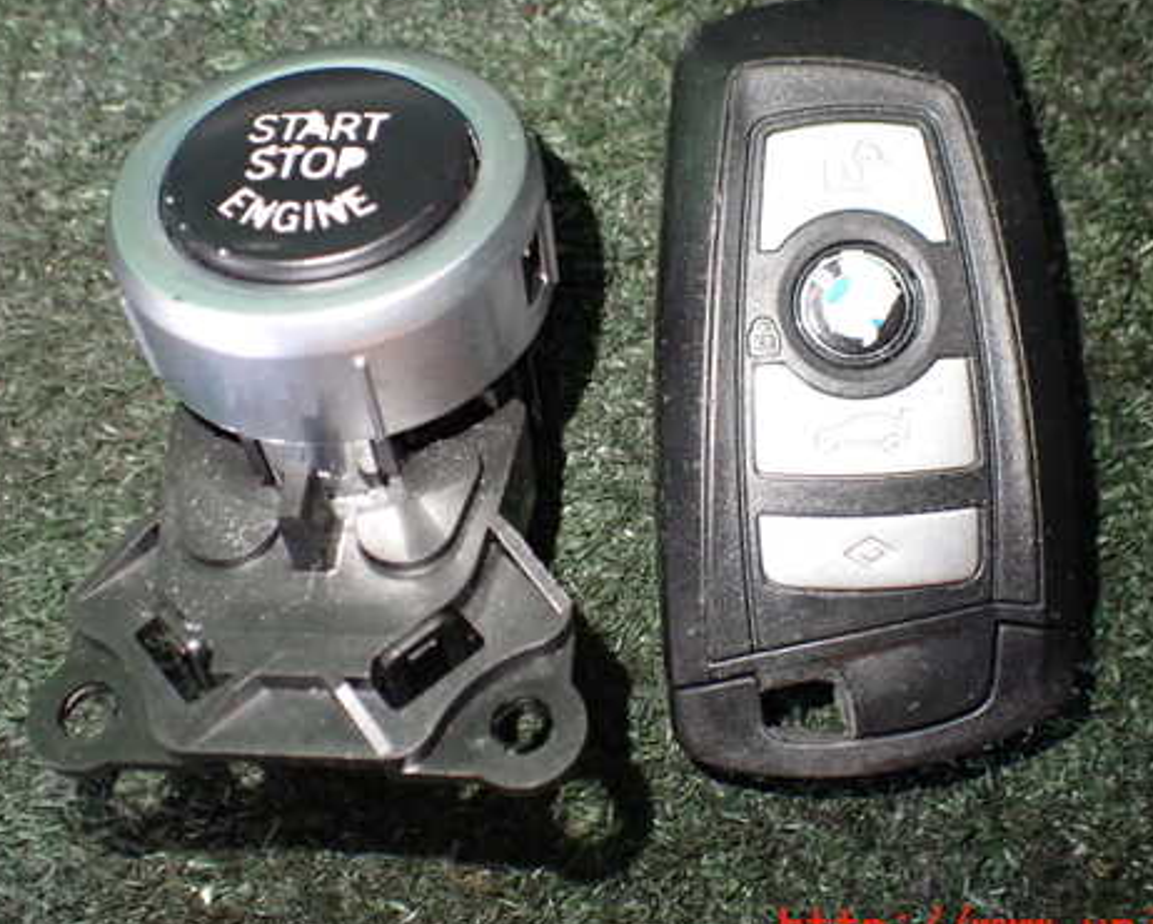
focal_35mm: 38
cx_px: 594
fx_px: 1297
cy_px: 402
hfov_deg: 47.9
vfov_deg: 39.1
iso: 800
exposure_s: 1/50
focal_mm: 5.4
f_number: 2.3
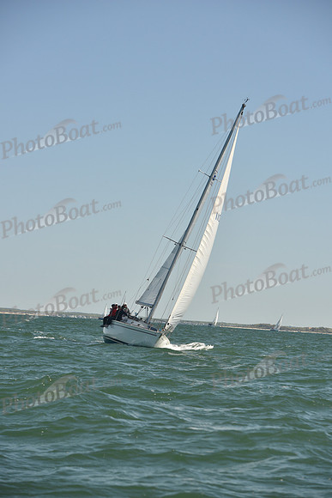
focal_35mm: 120
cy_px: 249
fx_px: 1659
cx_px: 166
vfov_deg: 17.1
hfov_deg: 11.4
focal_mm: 120
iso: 250
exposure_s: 1/800
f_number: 5.6
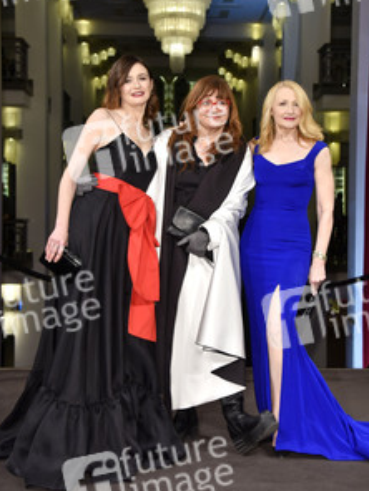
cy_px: 227
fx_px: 924
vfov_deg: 29.8
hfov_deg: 22.6
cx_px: 196
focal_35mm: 65
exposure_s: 1/125
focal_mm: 50
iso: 1000
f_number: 5.6
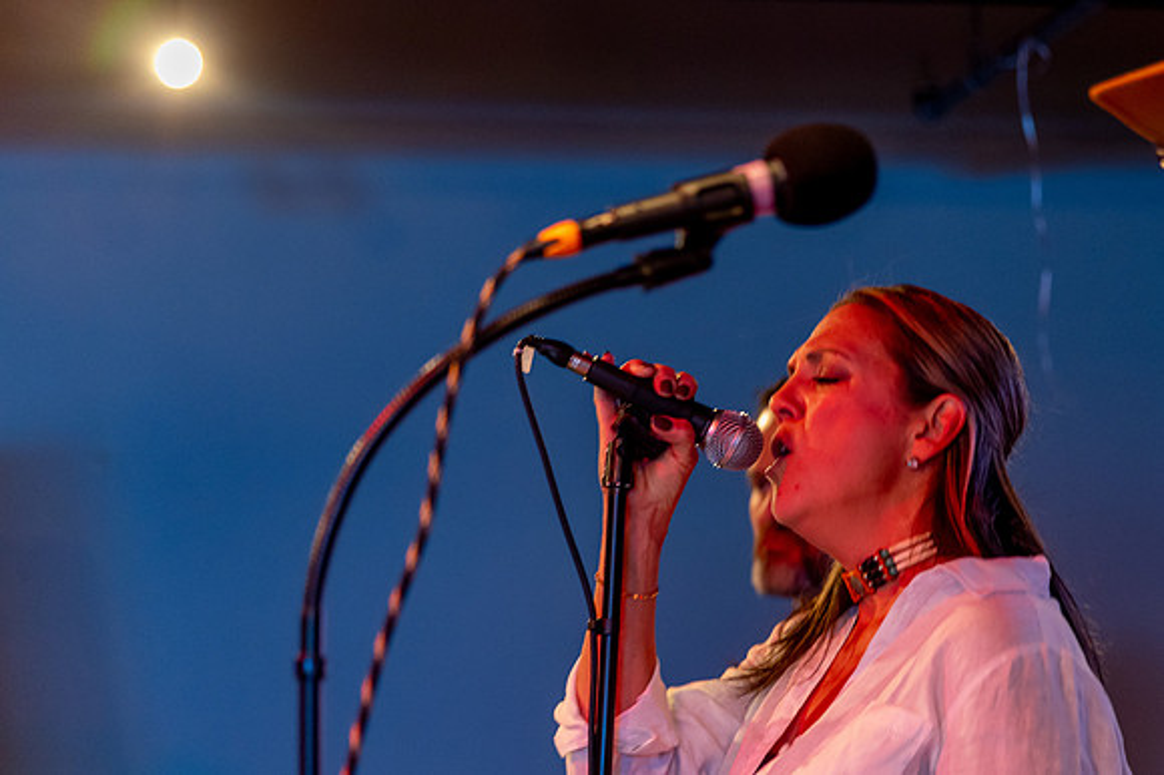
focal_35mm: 132
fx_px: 4273
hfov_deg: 15.5
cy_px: 388
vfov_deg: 10.4
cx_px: 700
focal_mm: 110
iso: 6400
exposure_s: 1/25
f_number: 4
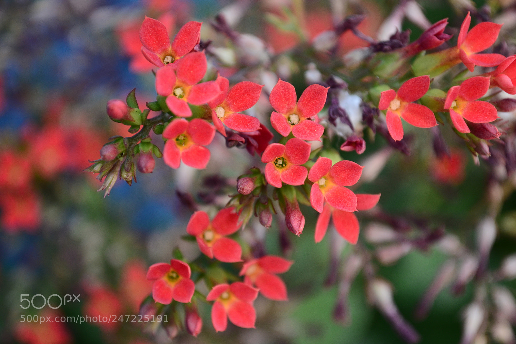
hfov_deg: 24.6
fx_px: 1182
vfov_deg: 16.5
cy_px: 172
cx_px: 258
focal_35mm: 82
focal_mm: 55
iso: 400
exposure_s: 1/160
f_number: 5.6
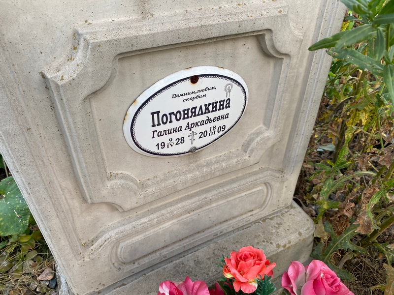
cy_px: 148
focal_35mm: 26
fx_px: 296
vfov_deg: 53.1
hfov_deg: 67.3
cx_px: 197
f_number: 1.8
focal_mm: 4.25
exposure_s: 1/121
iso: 32
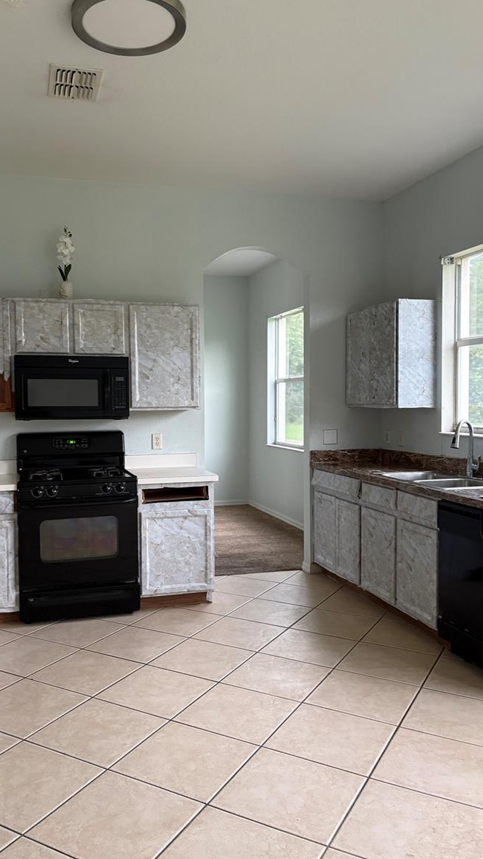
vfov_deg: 66.1
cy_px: 427
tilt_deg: +0.8
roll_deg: -0.1
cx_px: 208
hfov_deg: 40.1
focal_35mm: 29
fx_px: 660
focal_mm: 5.96
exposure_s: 1/60
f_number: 1.6
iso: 200
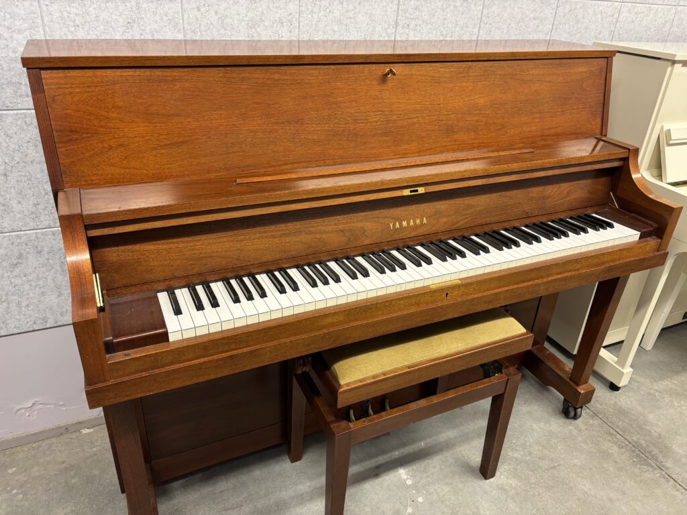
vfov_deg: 53.1
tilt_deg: -27.5
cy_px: 258
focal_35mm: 26
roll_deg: -3.3
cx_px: 344
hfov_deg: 67.3
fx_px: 516
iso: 125
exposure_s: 1/50
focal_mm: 5.96
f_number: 1.6
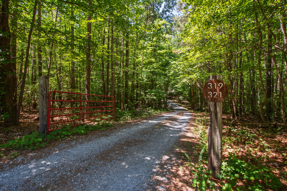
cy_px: 96
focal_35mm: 16
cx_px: 144
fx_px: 132
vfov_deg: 72.1
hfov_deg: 95.0
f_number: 8
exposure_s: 1/40
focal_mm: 11
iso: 160
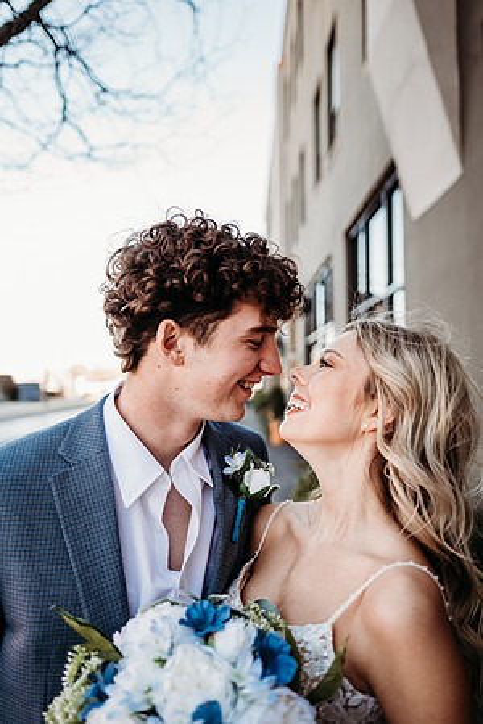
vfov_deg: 73.7
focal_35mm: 24
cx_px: 242
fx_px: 483
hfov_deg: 53.1
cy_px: 362
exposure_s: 1/320
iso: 160
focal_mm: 24
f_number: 2
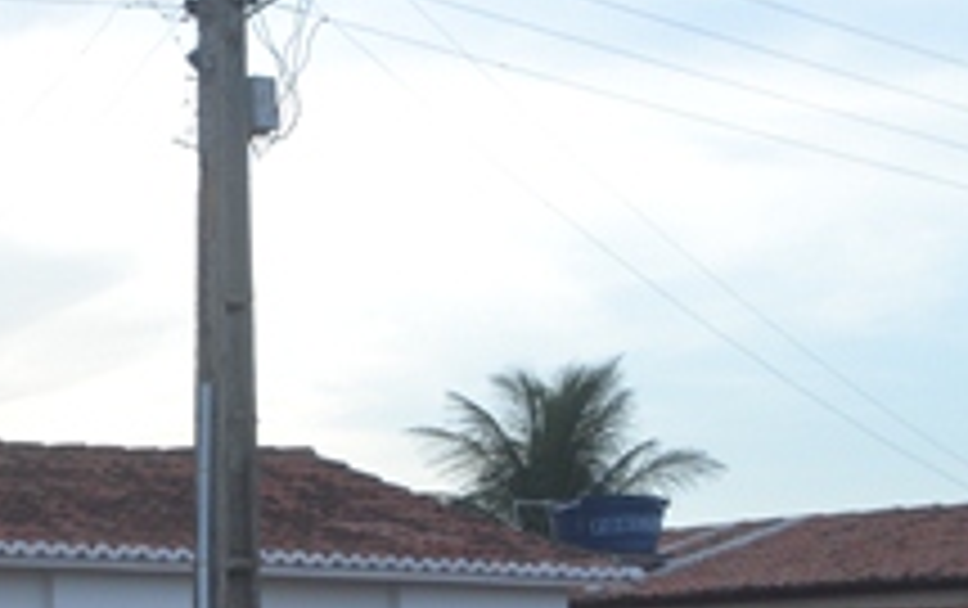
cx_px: -432
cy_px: 763
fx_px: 2879
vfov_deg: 11.8
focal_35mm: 109
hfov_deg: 17.4
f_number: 5.6
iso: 200
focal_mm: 24
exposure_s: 1/125
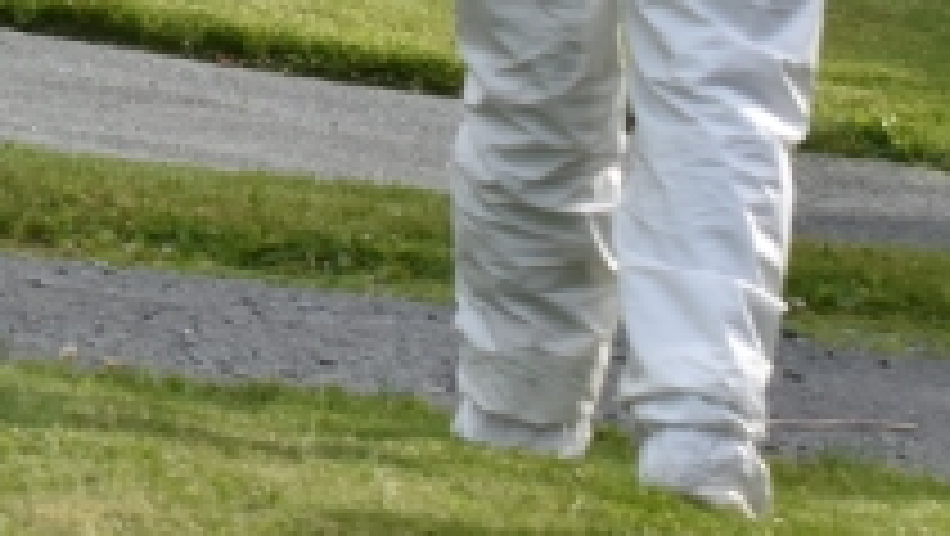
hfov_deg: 3.3
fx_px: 16535
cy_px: -770
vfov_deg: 1.8
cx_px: -734
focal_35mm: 656
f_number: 8
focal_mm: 86
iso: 500
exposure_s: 1/500
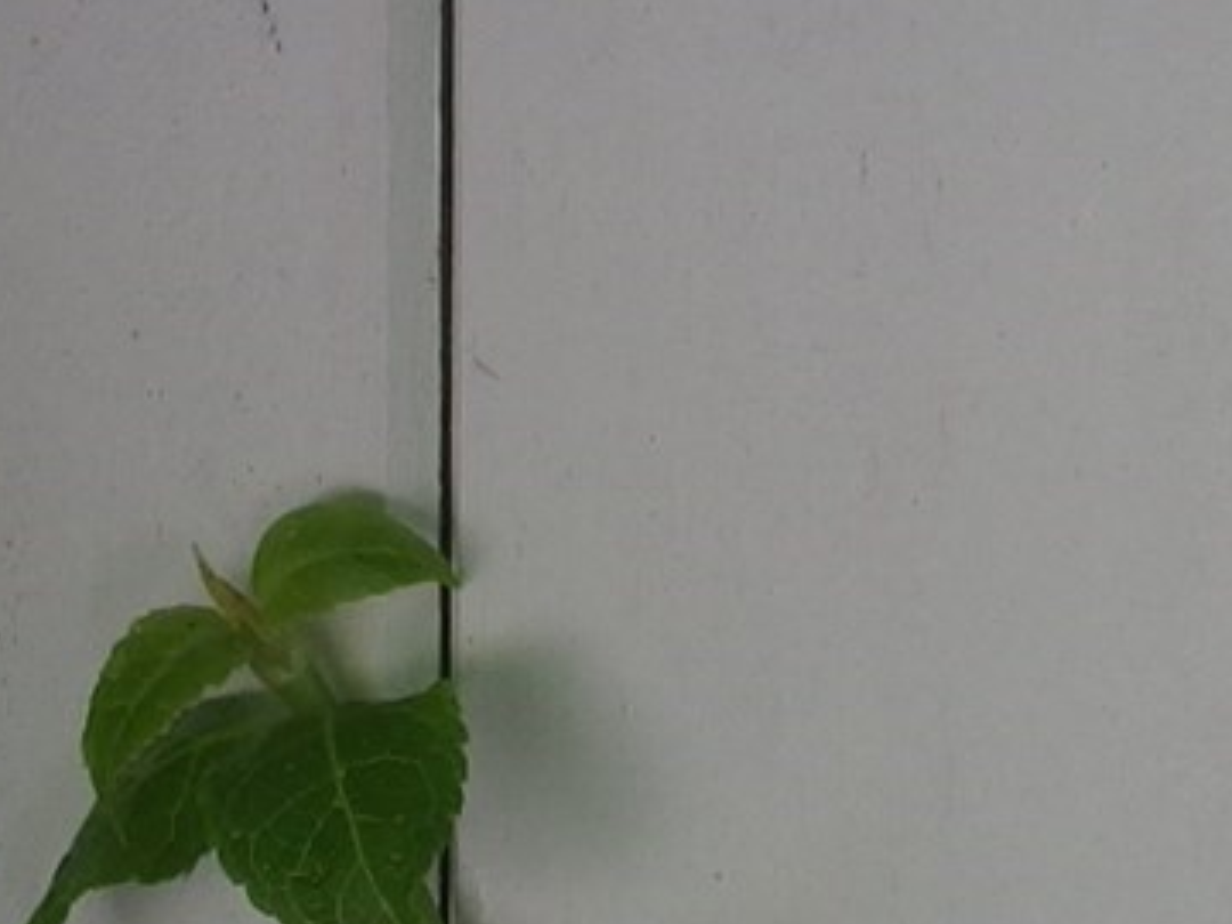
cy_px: -1430
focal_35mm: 216
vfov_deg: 6.5
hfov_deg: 8.9
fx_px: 7688
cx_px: 1814
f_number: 2.8
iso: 100
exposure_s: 1/200
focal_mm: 8.1
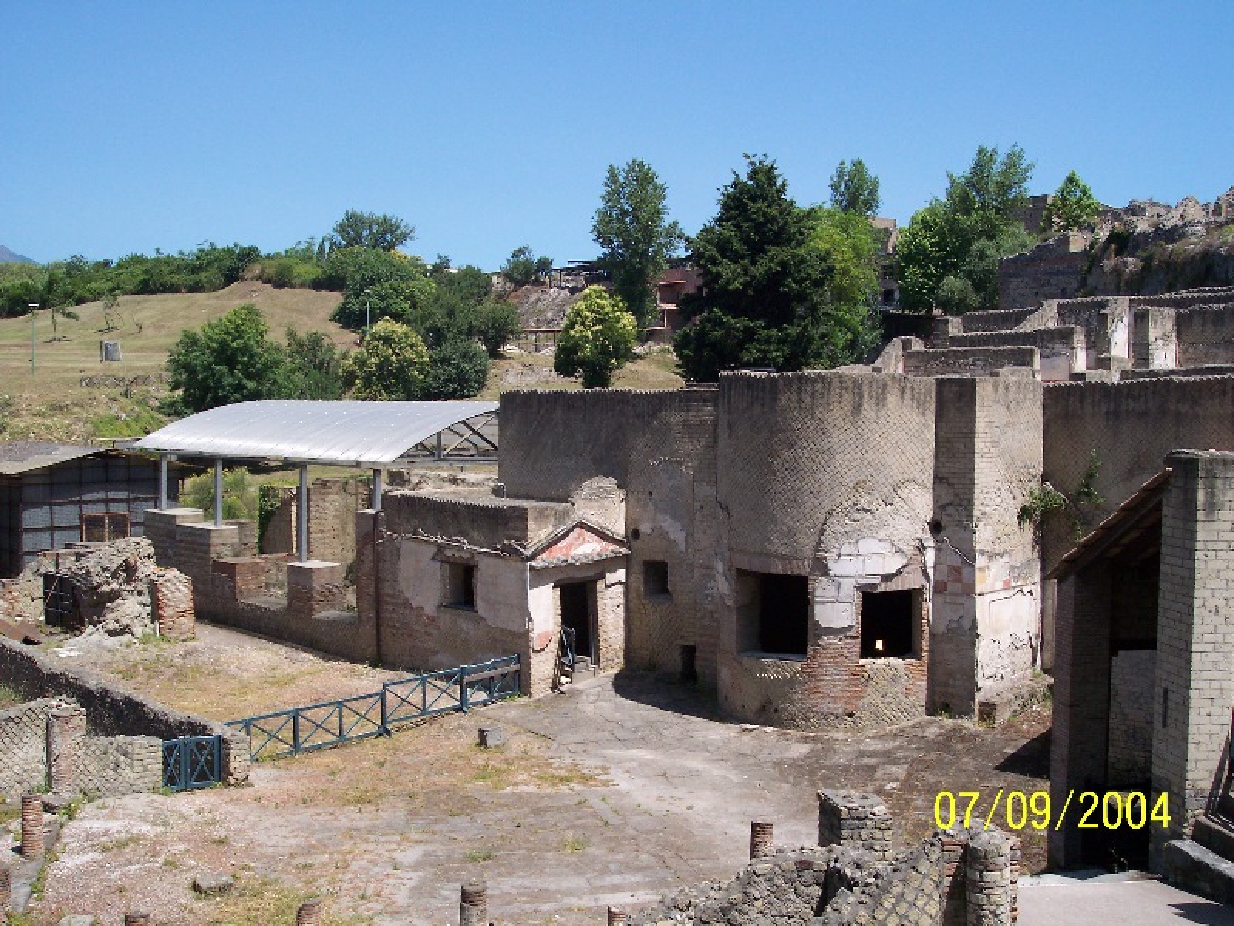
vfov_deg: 37.7
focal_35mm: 38
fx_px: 1355
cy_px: 463
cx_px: 617
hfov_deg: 49.0
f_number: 4.8
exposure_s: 1/700
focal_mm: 8
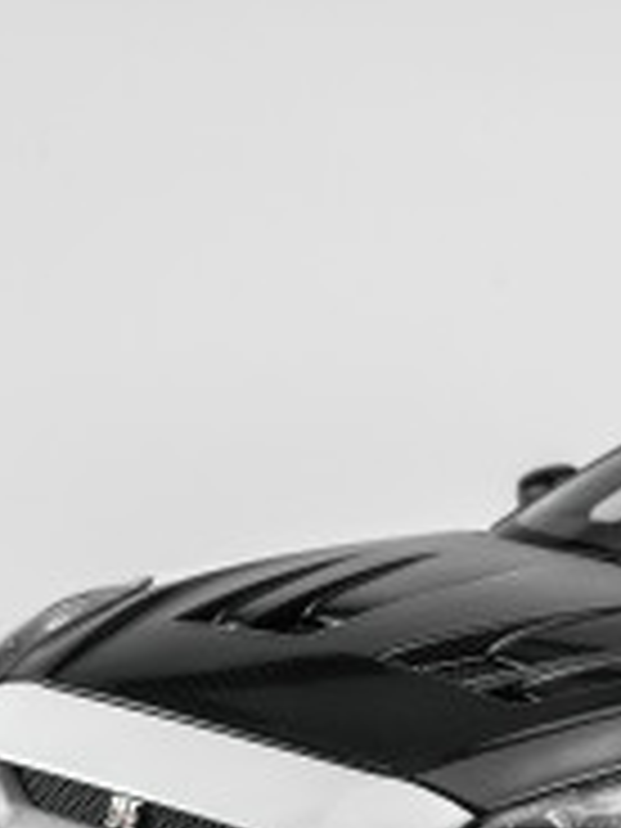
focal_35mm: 139
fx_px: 3325
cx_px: 770
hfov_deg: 10.5
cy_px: 626
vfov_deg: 14.1
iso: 400
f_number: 20
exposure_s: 1/30
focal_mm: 41.6
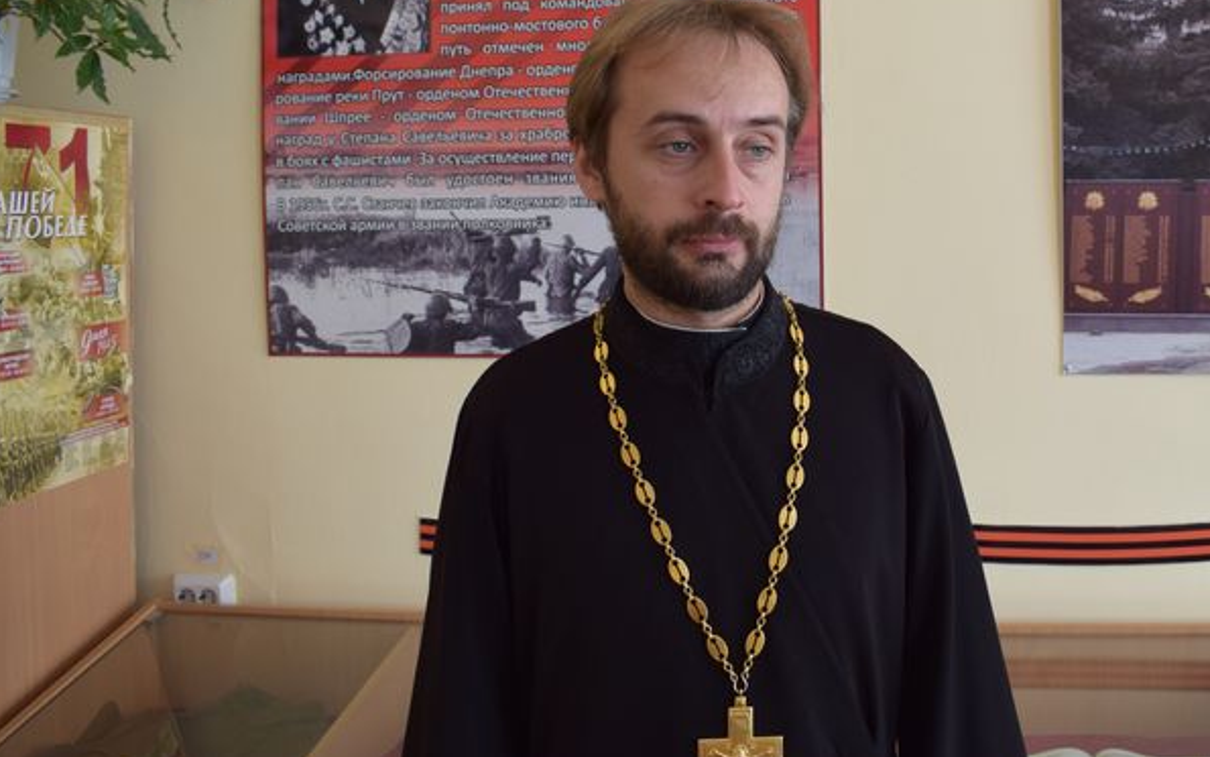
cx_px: 771
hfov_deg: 52.1
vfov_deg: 34.0
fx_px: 1220
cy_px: 221
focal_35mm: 37
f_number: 5
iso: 400
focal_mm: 18
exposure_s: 1/80
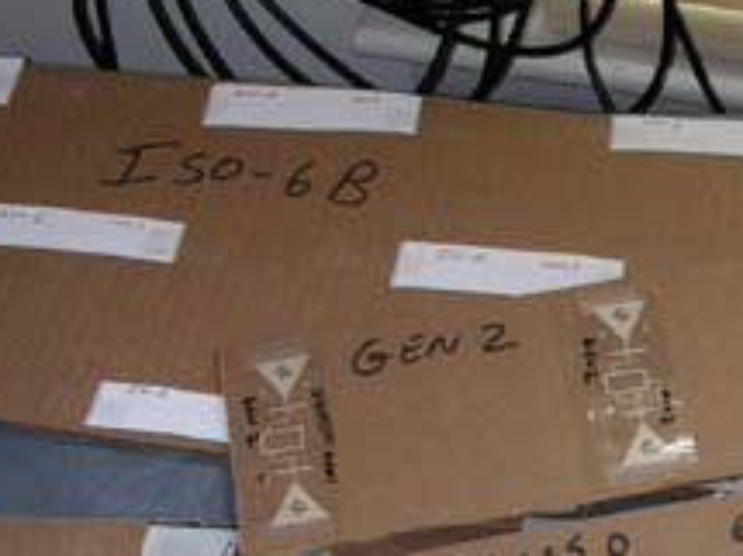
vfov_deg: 14.7
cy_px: 559
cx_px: 836
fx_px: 2124
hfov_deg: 19.0
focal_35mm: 99
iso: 100
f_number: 2.7
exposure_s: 1/30
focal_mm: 5.6
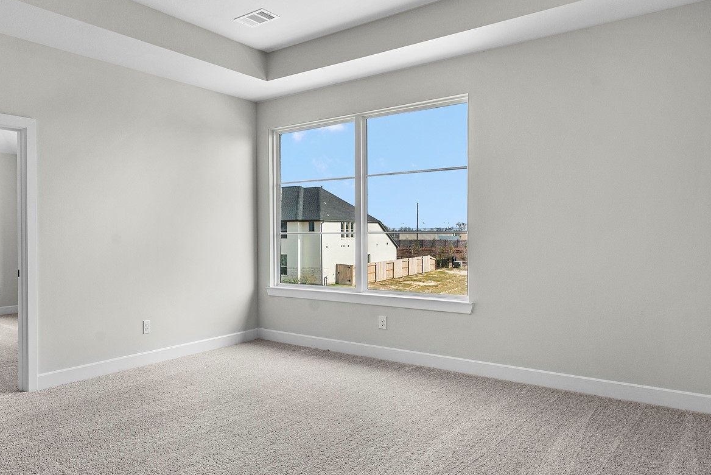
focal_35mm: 26
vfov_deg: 49.6
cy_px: 225
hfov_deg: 65.4
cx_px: 184
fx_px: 514
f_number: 9
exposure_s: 1/20
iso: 250
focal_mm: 14
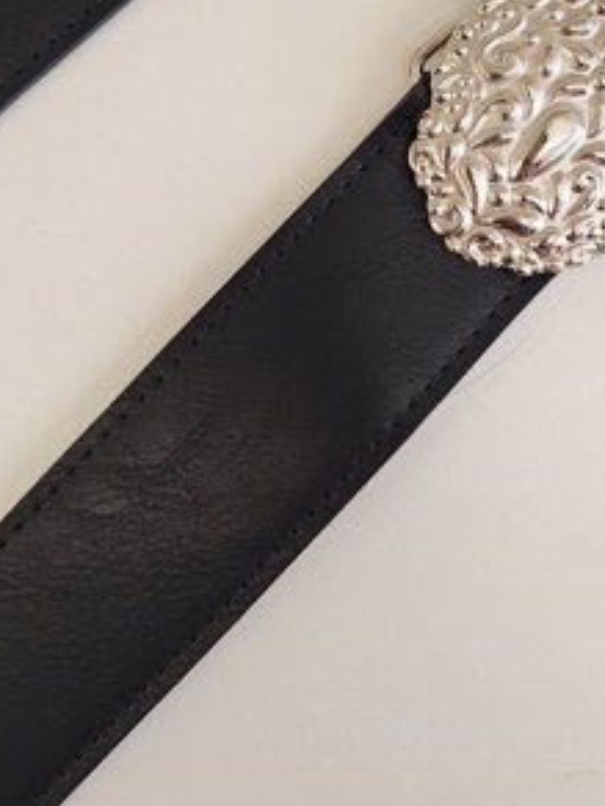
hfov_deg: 34.2
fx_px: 979
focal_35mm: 42
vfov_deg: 41.6
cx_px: 362
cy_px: 95
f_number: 1.8
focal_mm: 5.54
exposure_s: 1/100
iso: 64
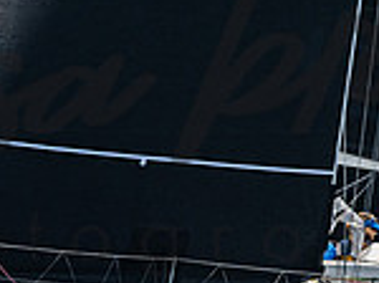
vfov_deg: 1.2
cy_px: 157
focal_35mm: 1254
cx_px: 445
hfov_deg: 1.6
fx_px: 13708
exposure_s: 1/5000
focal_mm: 270
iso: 400
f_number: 6.3
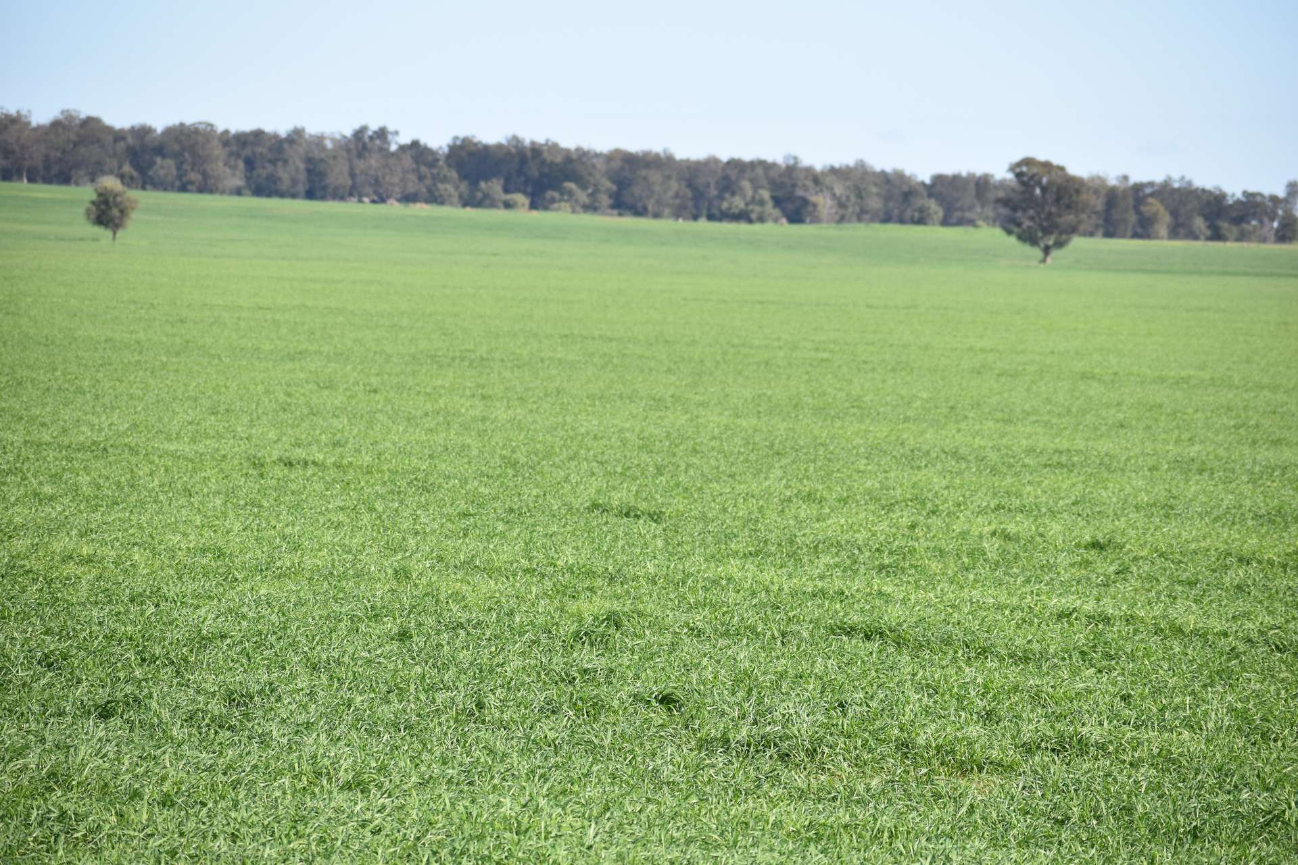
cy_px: 432
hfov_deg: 9.5
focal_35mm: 218
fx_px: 7841
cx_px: 649
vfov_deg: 6.3
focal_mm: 145
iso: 200
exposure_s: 1/640
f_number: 6.3
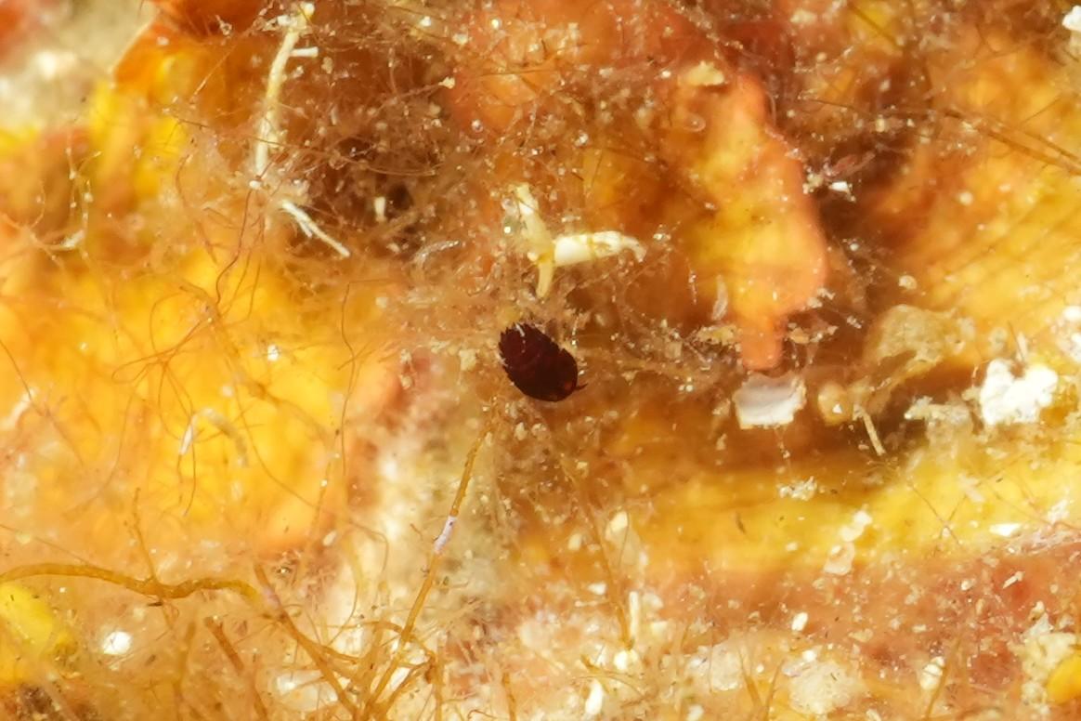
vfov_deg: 31.9
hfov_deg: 46.4
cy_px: 360
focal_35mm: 42
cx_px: 540
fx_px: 1261
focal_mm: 42
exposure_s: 1/125
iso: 1000
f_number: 16
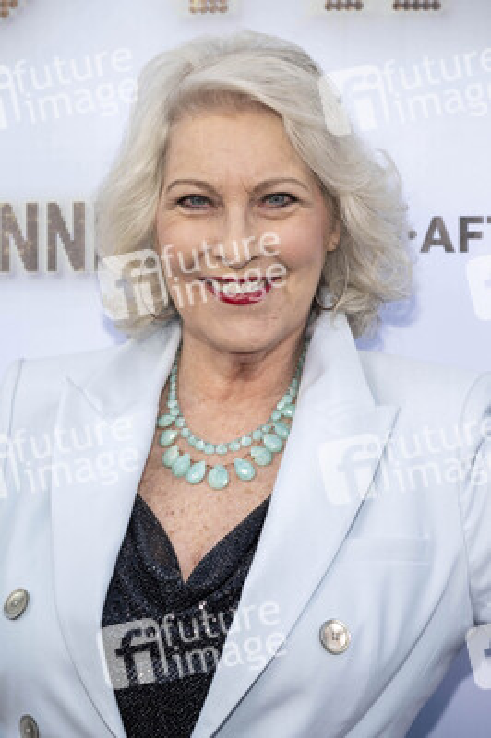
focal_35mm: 87
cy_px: 369
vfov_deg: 23.4
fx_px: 1783
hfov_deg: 15.7
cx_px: 246
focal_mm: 87
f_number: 6.3
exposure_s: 1/160
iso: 400
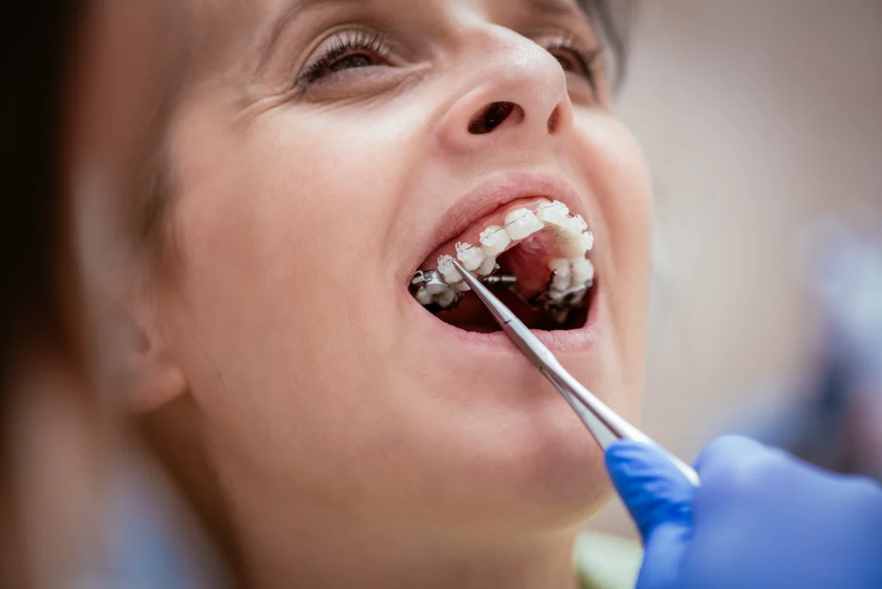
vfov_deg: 13.1
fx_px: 2574
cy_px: 294
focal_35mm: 105
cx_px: 441
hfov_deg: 19.4
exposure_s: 1/125
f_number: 4
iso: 160
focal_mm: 105
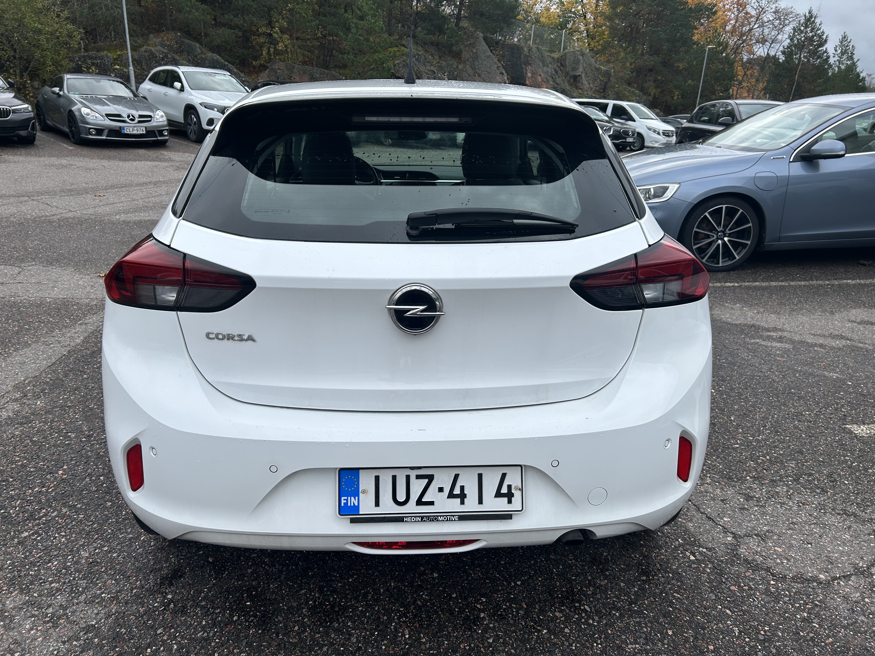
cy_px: 328
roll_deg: -2.2
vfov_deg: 53.1
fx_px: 657
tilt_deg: -20.0
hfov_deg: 67.3
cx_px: 438
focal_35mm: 26
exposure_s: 1/1395
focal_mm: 5.7
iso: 50
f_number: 1.5
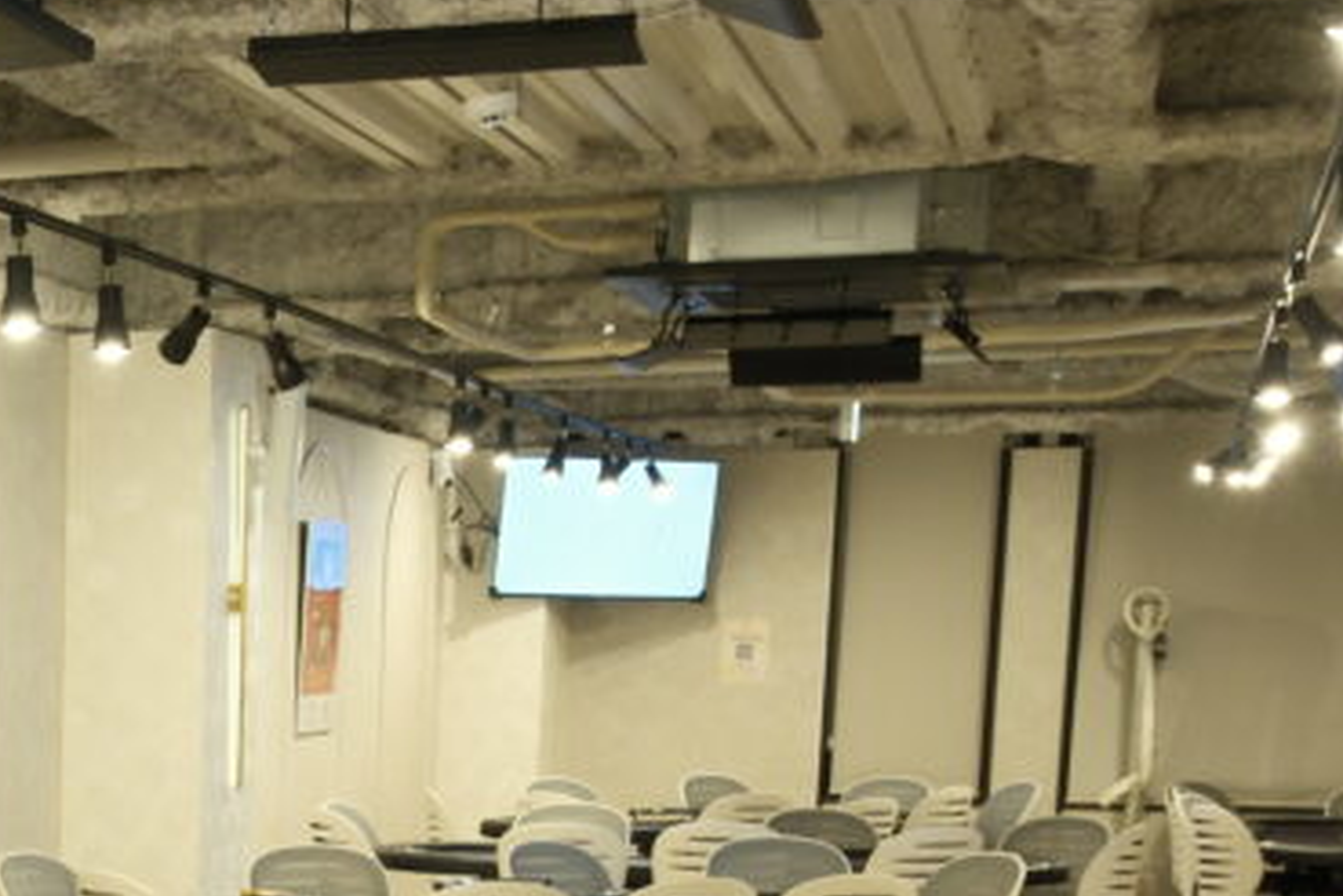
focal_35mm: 79
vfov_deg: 16.3
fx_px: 2947
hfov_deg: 22.5
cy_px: 1195
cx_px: -473
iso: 1000
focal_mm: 18
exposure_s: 1/10
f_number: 6.3
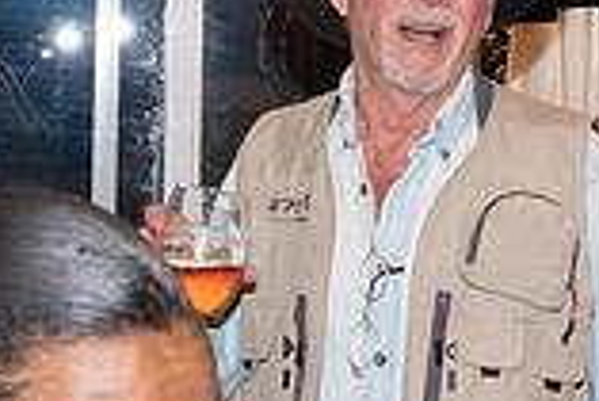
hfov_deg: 17.0
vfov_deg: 11.3
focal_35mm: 120
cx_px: 193
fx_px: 1998
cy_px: 10
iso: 4000
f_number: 6.3
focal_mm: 29
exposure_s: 1/200
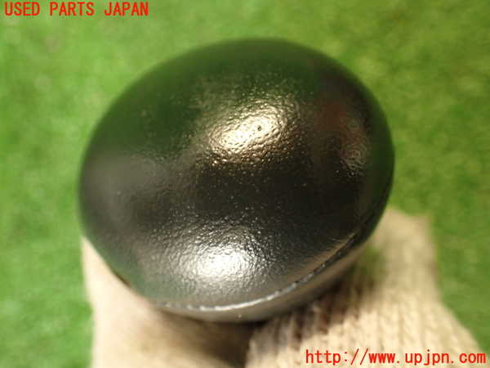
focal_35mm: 32
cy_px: 184
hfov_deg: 56.8
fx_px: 453
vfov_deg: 44.2
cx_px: 245
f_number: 2.4
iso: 500
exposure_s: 1/30
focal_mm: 5.79
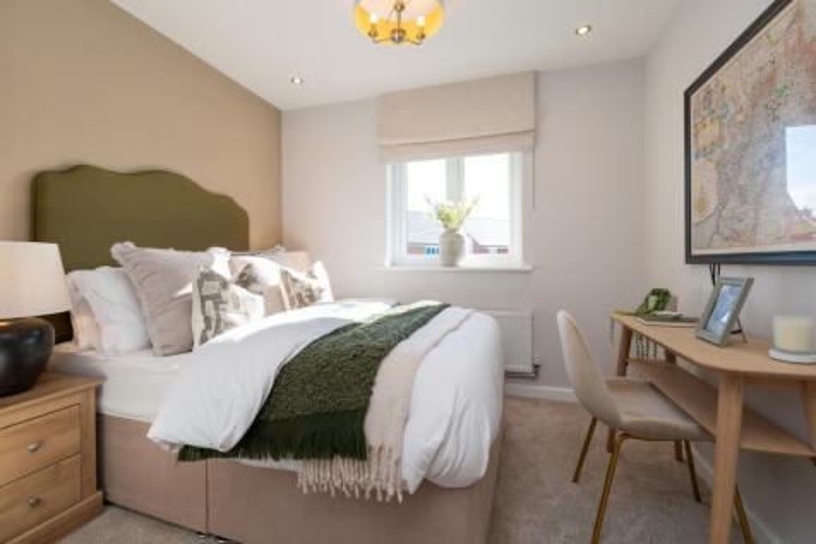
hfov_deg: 96.8
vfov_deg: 73.7
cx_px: 408
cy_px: 272
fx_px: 363
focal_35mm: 16
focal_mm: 16
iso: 200
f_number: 7.1
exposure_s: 1/50
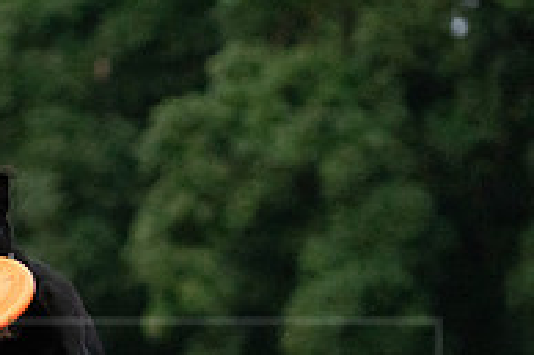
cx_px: -11
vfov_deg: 1.8
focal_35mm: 780
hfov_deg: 2.6
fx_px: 11560
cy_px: 455
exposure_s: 1/2000
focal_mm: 261
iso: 6400
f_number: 5.6
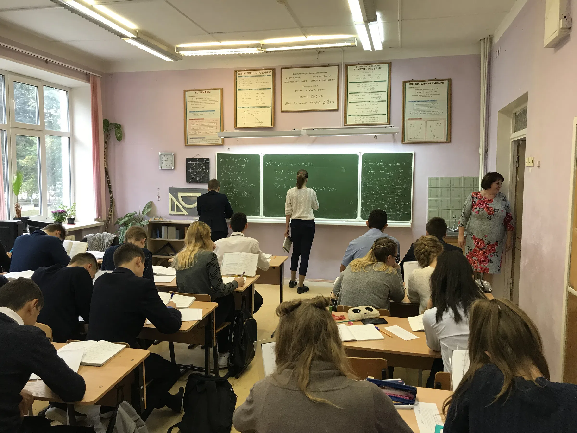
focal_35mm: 28
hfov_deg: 63.4
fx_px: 467
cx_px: 288
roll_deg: -0.7
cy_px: 216
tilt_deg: -4.7
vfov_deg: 49.7
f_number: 1.8
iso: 32
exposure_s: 1/33
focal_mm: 3.99
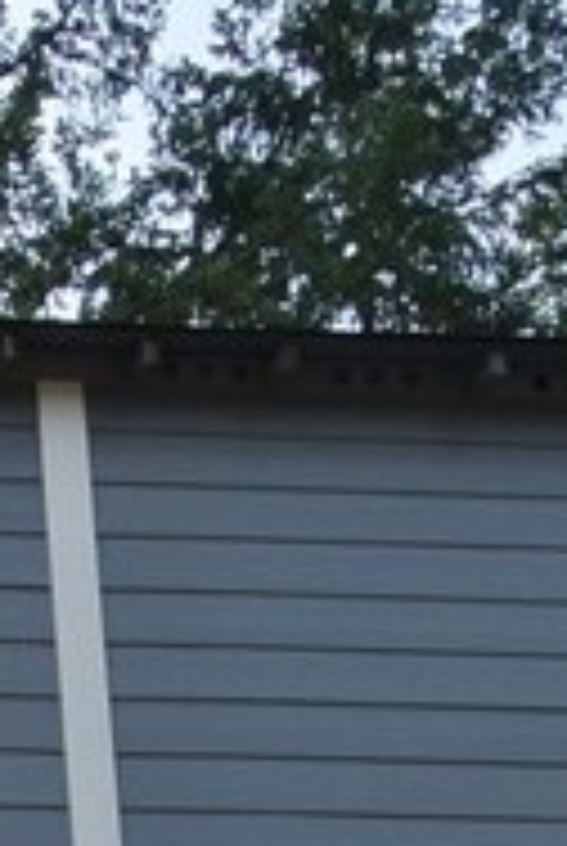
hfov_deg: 6.6
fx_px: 4613
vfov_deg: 9.6
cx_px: -909
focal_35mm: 196
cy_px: 1811
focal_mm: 12.7
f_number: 4.5
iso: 100
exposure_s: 1/400
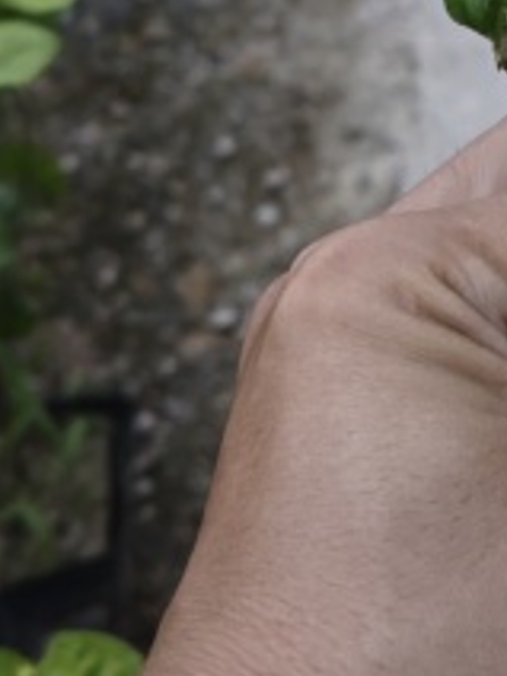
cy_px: -94
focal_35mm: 116
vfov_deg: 16.4
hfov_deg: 12.2
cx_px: 756
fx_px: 2265
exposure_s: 1/500
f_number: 1.6
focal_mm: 6.55
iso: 1250
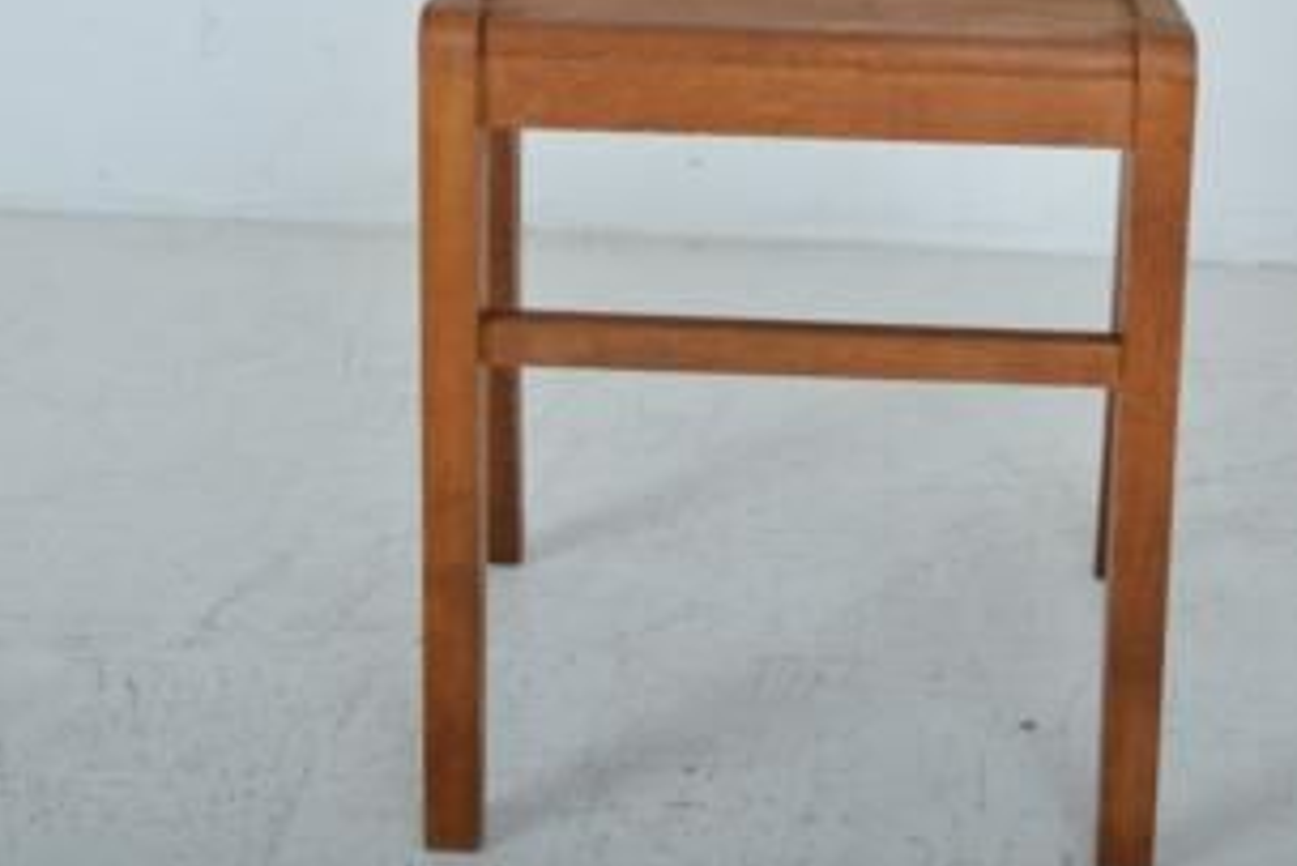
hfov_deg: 26.2
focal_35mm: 77
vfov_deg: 17.5
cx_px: 866
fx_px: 2775
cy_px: 119
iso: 500
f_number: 10
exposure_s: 1/200
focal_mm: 26
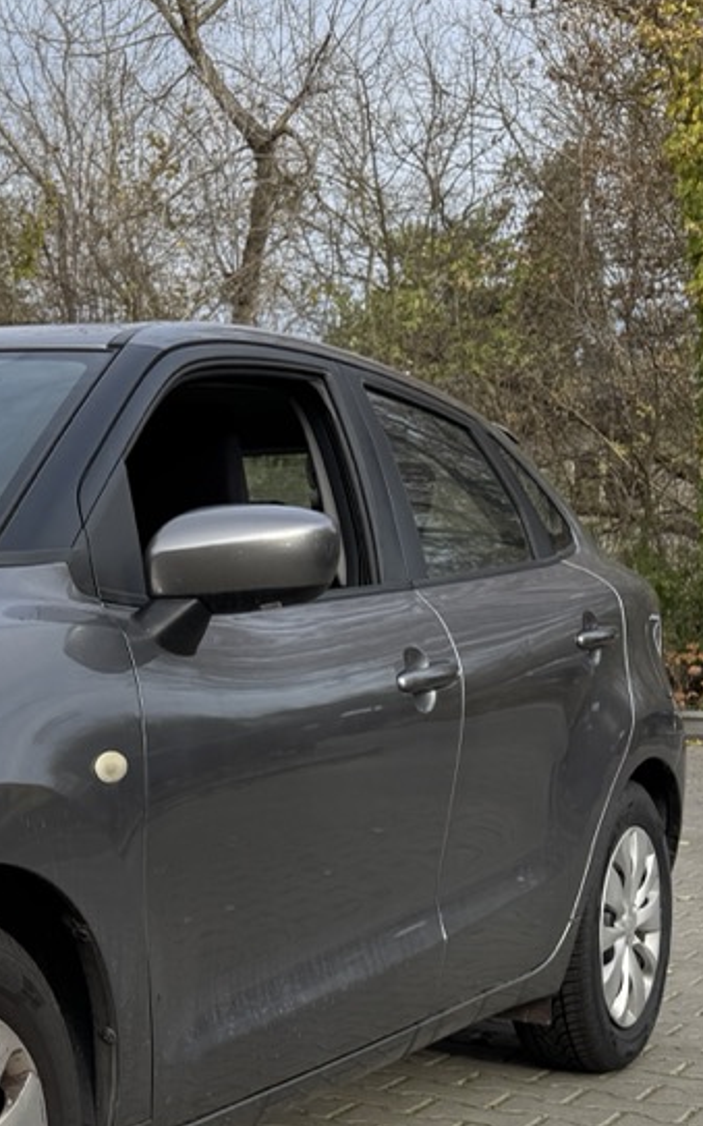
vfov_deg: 33.8
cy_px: 711
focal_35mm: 60
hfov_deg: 19.2
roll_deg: -0.7
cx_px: -313
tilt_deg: -3.0
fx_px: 1841
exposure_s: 1/3413
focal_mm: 6.76
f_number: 1.78
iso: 80
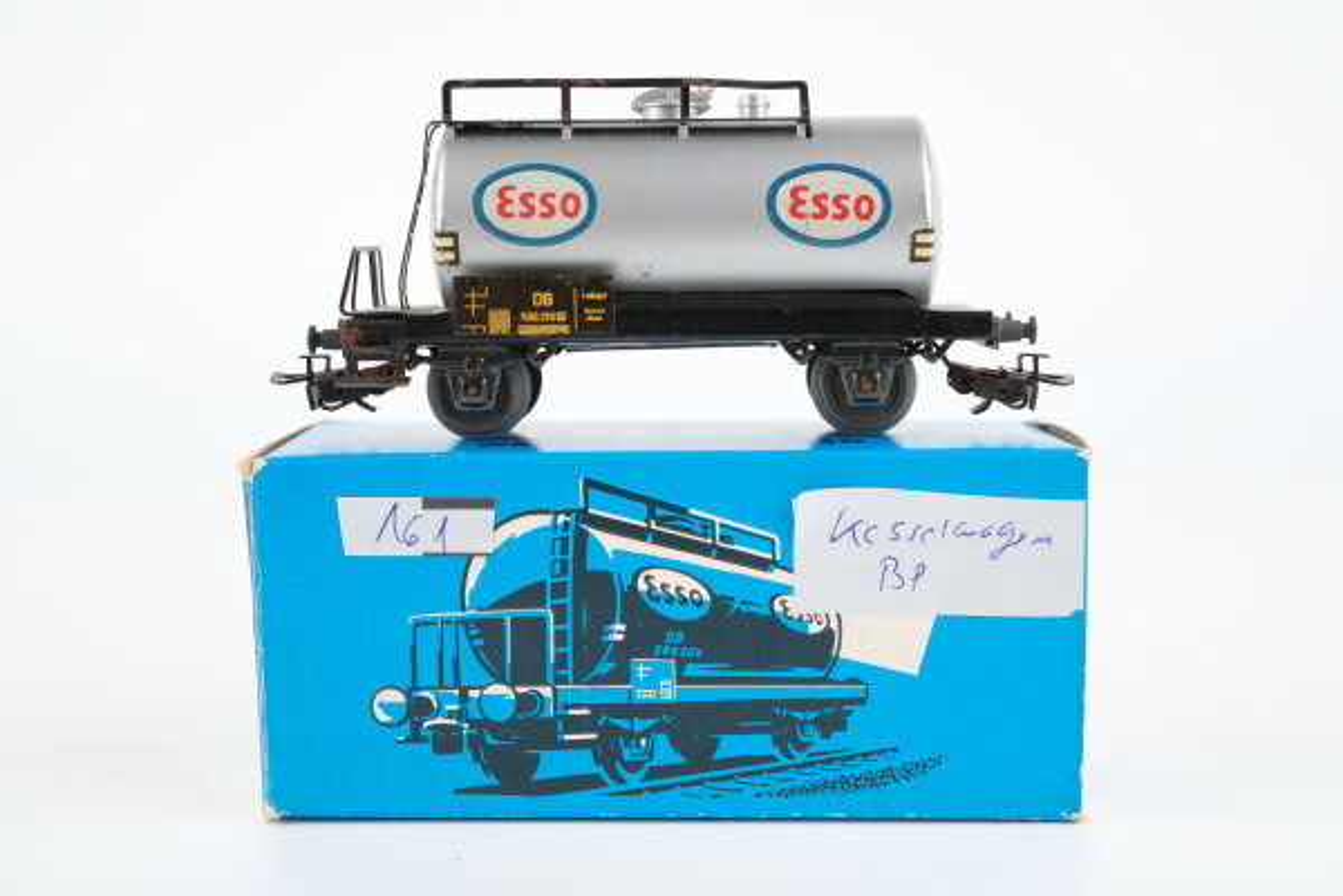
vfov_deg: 29.9
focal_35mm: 45
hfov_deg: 43.6
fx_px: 1679
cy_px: 448
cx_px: 672
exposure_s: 1/125
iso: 400
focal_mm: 30
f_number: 8
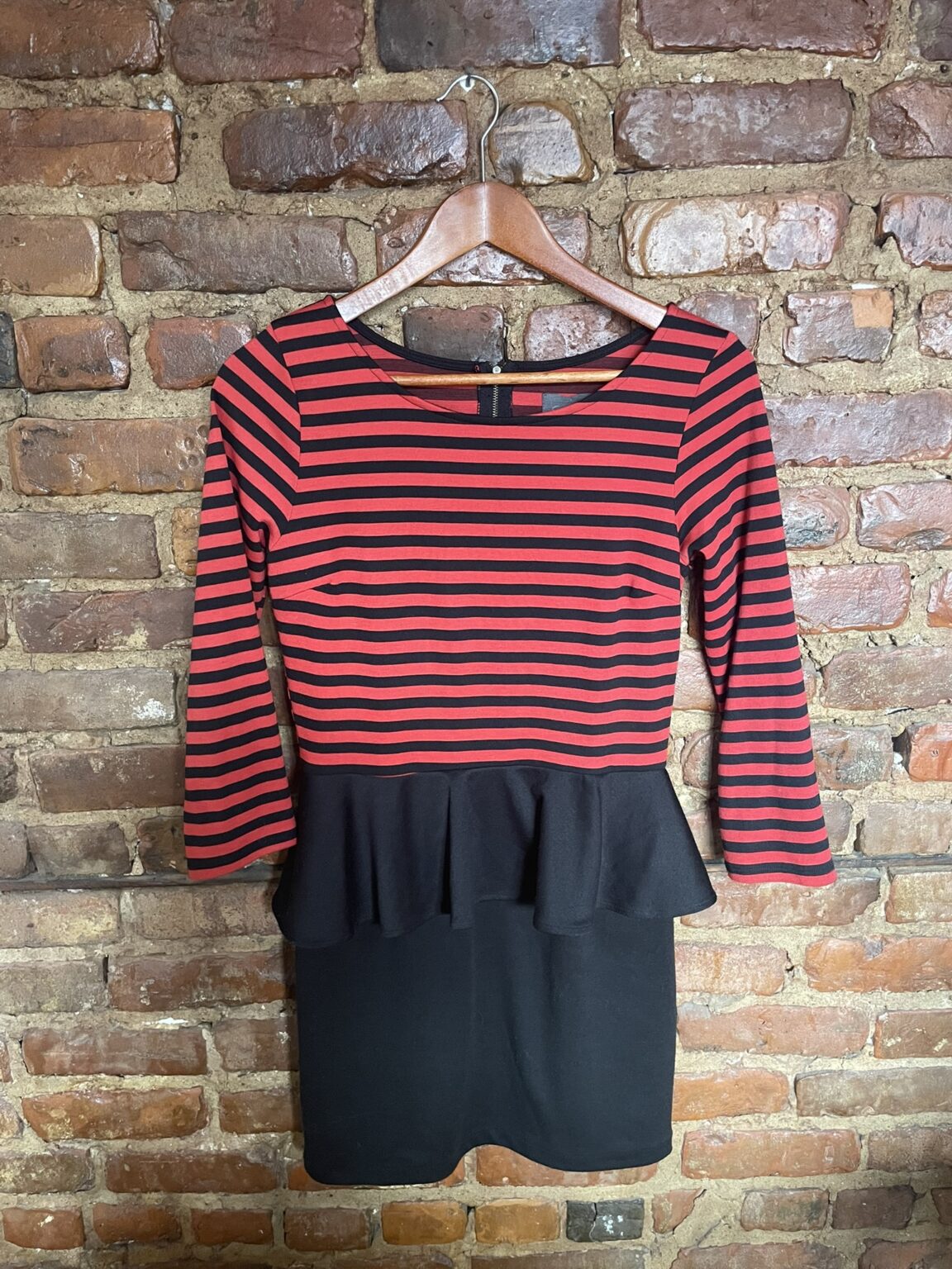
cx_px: 476
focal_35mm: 26
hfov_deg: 53.1
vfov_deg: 67.3
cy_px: 634
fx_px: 953
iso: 500
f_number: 1.6
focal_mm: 4.2
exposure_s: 1/49
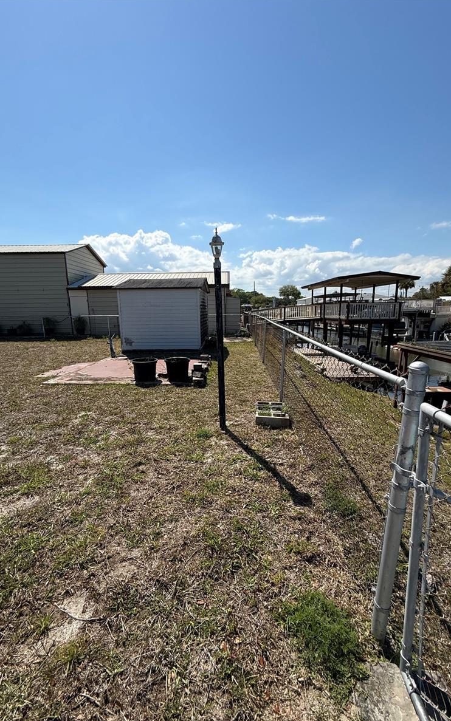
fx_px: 295
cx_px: 225
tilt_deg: -9.9
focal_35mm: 15
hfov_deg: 74.8
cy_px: 361
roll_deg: -0.1
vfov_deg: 101.5
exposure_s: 1/3125
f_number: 2.2
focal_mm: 2.22
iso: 50
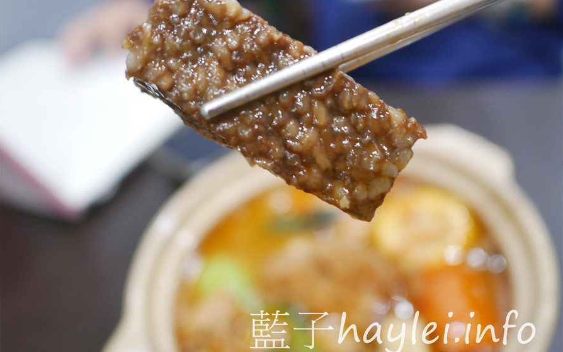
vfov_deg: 39.3
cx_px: 280
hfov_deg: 59.6
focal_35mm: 32
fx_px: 491
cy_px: 146
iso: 640
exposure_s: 1/60
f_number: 1.7
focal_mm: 15
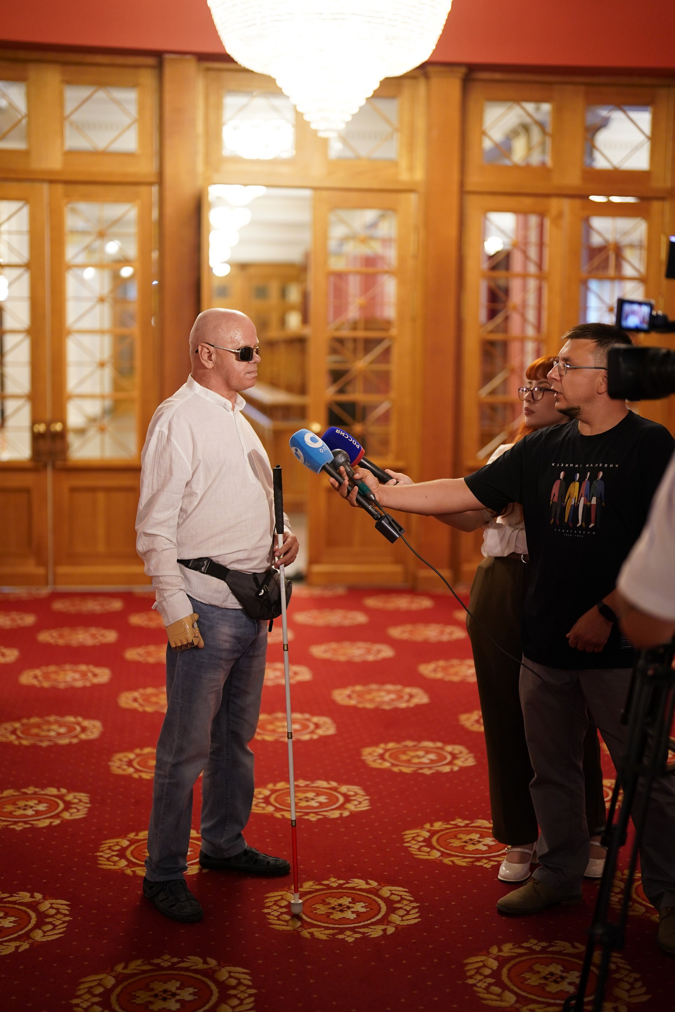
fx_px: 1406
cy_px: 506
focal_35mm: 50
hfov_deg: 27.0
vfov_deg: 39.6
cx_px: 338
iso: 1250
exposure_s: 1/320
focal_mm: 50
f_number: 1.2
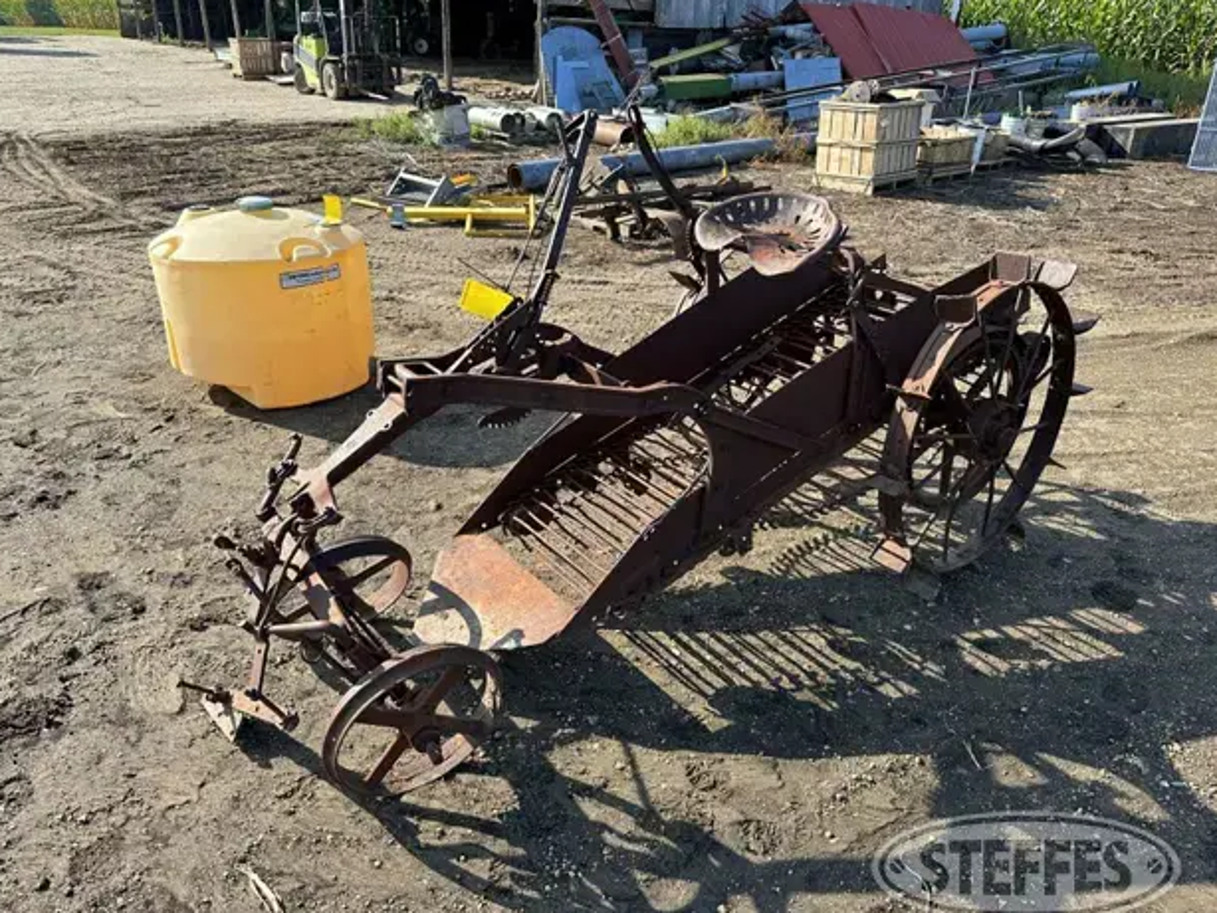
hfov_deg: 69.4
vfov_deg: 54.9
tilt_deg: -24.9
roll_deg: -0.9
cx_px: 589
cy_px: 471
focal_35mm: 25
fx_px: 879
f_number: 1.78
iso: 80
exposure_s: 1/1587
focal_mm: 6.86
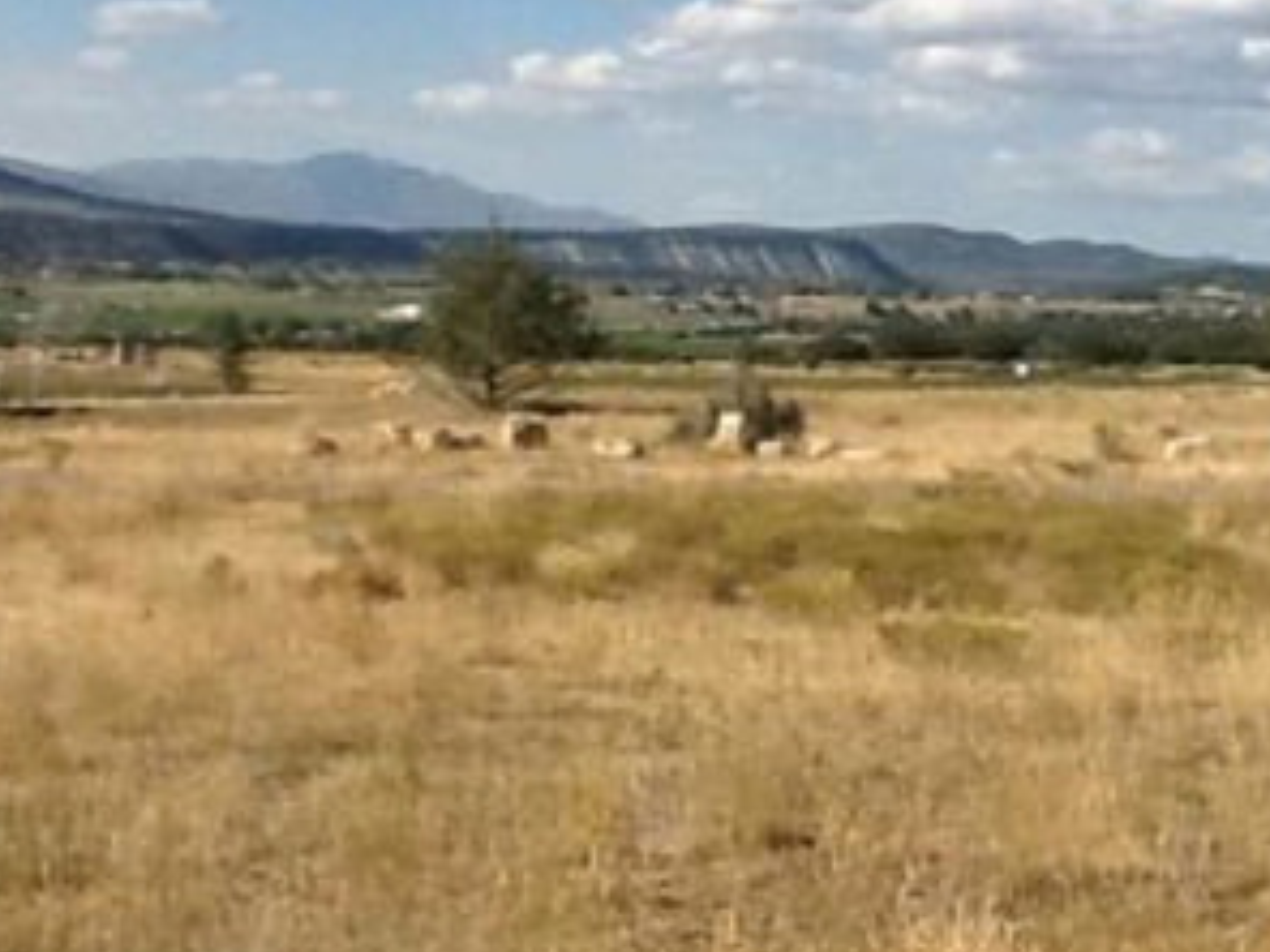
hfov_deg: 20.2
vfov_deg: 15.6
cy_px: 433
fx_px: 3485
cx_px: 1176
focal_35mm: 95
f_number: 2.4
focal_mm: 2.03
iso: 40
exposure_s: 1/2232
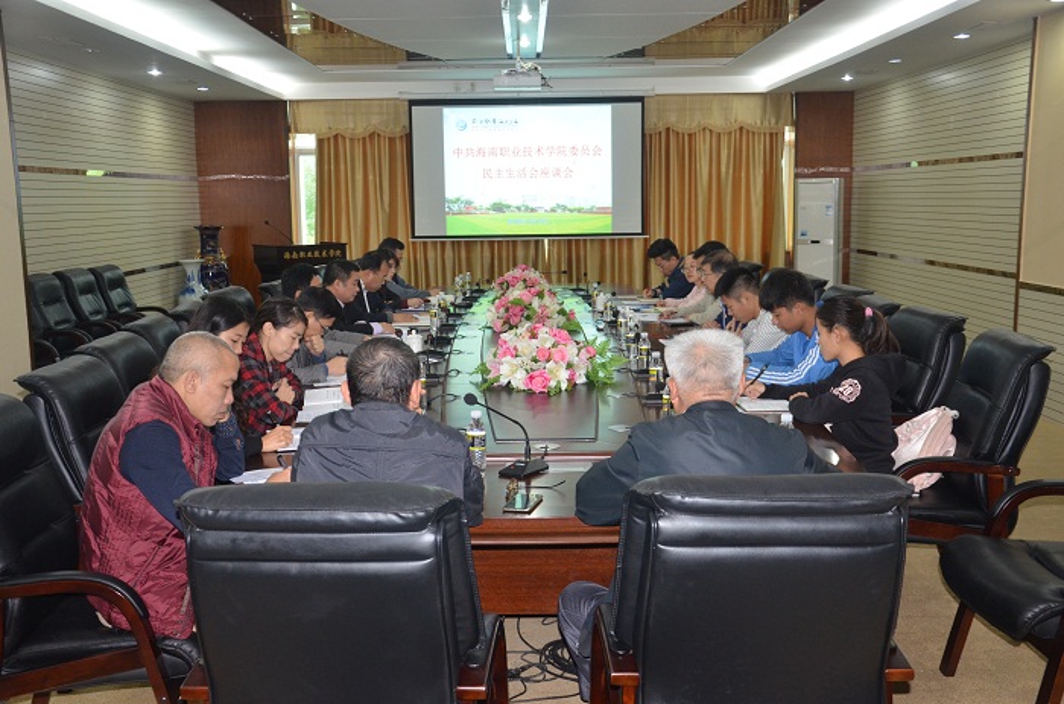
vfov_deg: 34.0
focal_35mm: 39
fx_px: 1150
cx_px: 532
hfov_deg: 49.7
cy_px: 352
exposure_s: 1/60
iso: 800
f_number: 4
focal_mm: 26
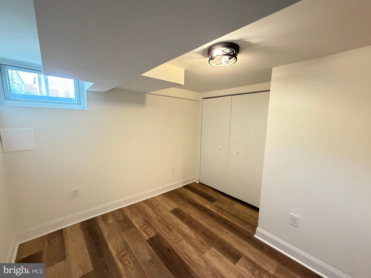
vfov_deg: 85.7
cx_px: 186
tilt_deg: -7.9
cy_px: 139
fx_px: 150
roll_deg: -0.7
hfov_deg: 102.1
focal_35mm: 14
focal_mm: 2.22
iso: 800
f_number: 2.2
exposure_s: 1/60
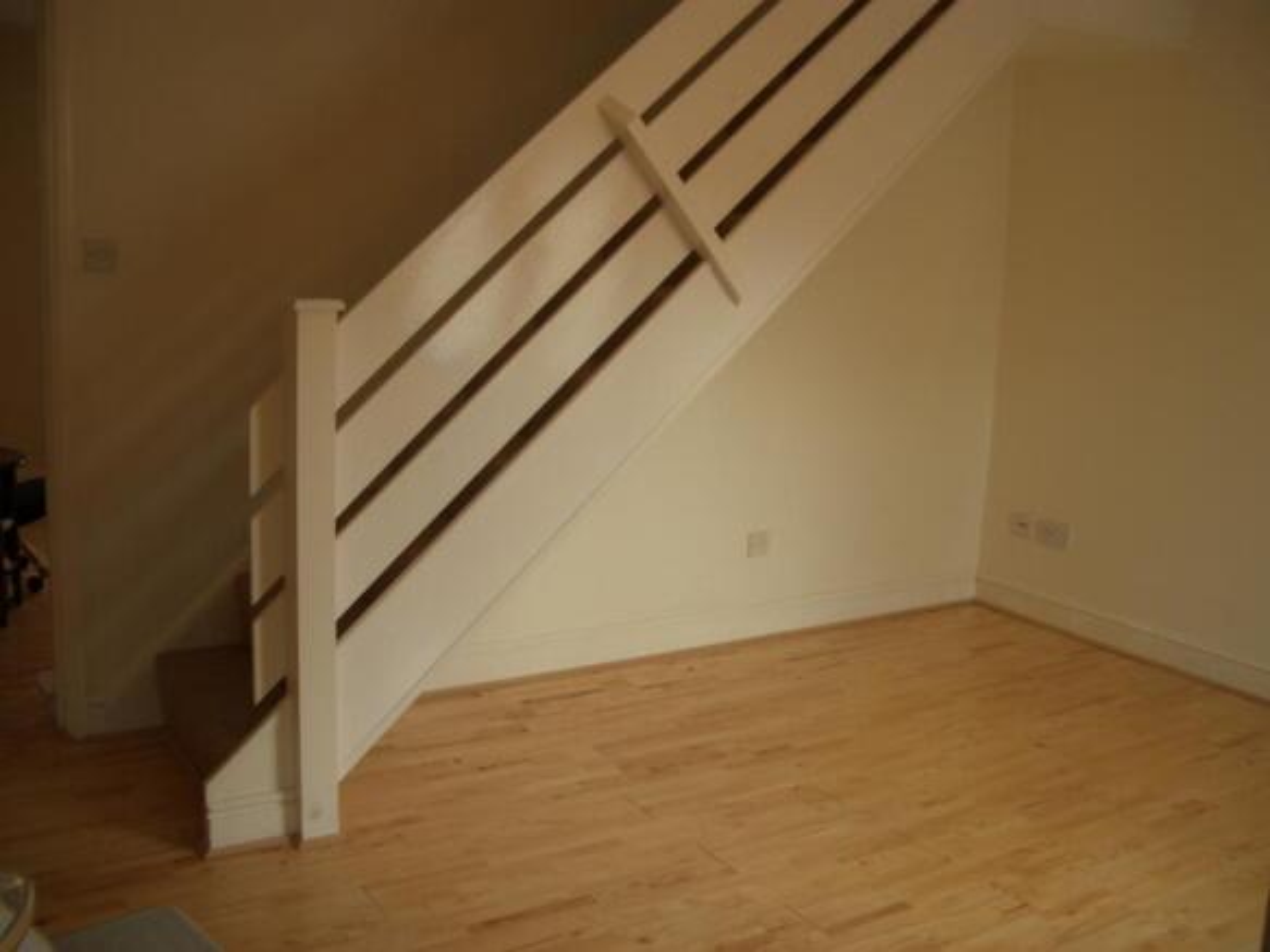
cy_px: 476
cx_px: 635
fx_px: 1284
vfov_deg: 40.7
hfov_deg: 52.6
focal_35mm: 35
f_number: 2.6
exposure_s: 1/80
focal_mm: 5.8
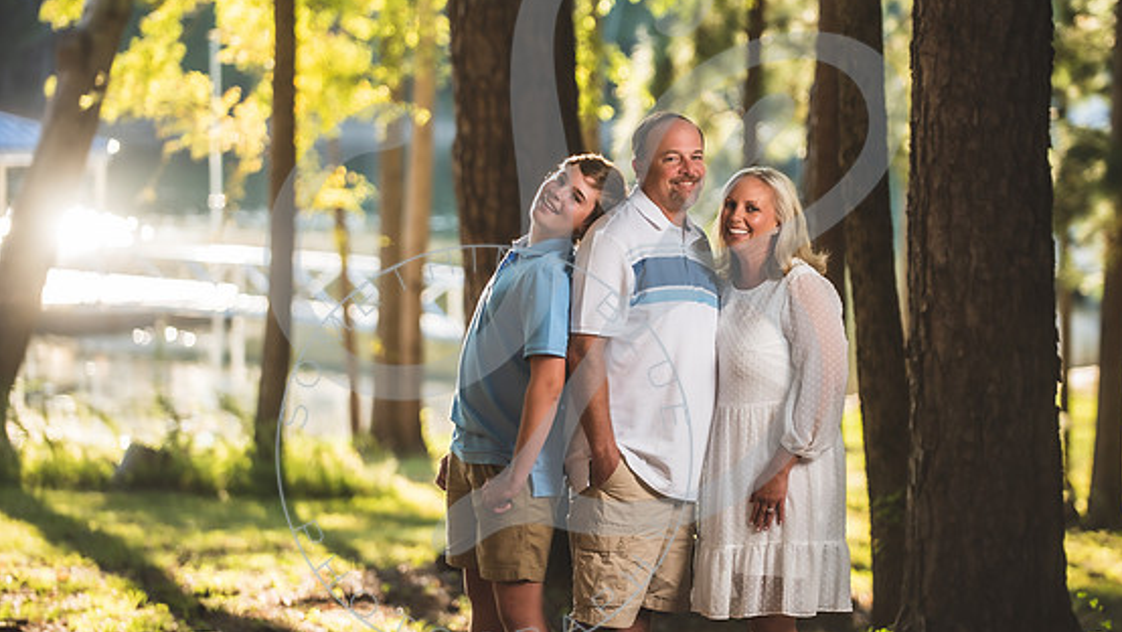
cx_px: 644
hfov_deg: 13.7
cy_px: 244
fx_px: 4672
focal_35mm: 157
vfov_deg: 7.7
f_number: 2.8
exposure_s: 1/200
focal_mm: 130
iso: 100
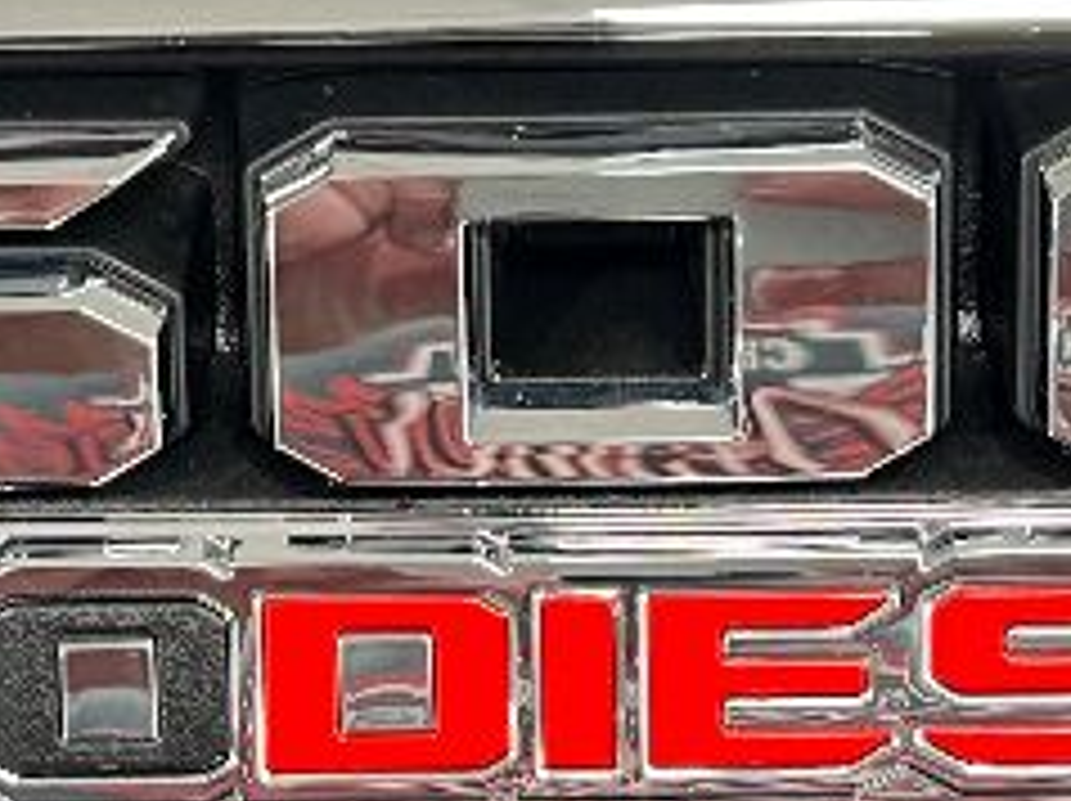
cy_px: 513
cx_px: 428
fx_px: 3462
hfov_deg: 17.6
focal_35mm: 112
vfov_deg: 13.2
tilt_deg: -45.1
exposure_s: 1/60
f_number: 1.5
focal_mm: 5.7
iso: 125
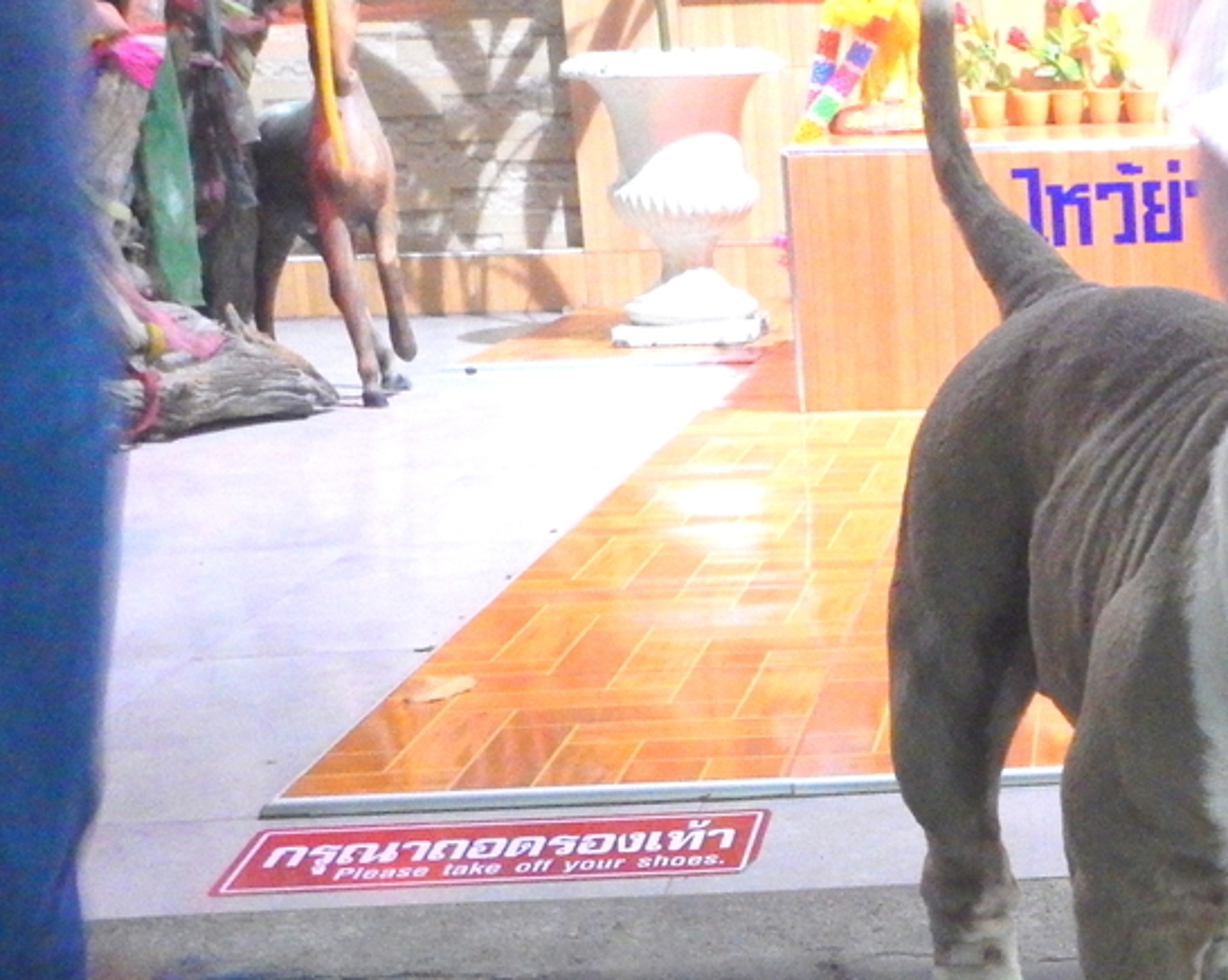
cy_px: 728
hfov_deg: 24.5
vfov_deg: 20.8
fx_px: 2651
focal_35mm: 73
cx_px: 1327
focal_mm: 6.1
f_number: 4.2
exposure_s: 1/5
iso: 800
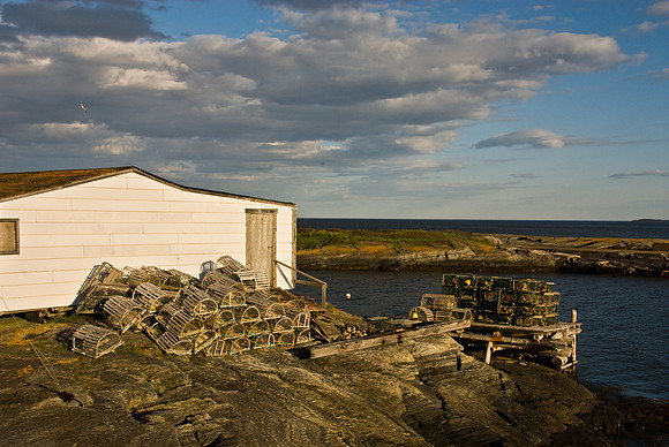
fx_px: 753
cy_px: 224
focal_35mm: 40
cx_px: 334
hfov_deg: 47.9
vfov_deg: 33.1
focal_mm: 27
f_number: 16
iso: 200
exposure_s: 1/200
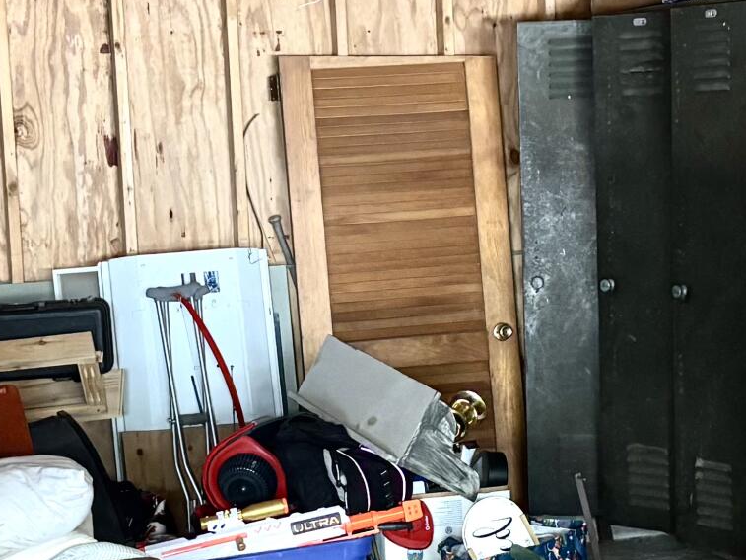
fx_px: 2220
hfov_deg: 19.1
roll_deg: +3.3
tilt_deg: -5.5
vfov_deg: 14.4
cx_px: 445
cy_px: 315
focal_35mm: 103
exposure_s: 1/60
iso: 400
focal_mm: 5.96
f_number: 1.6
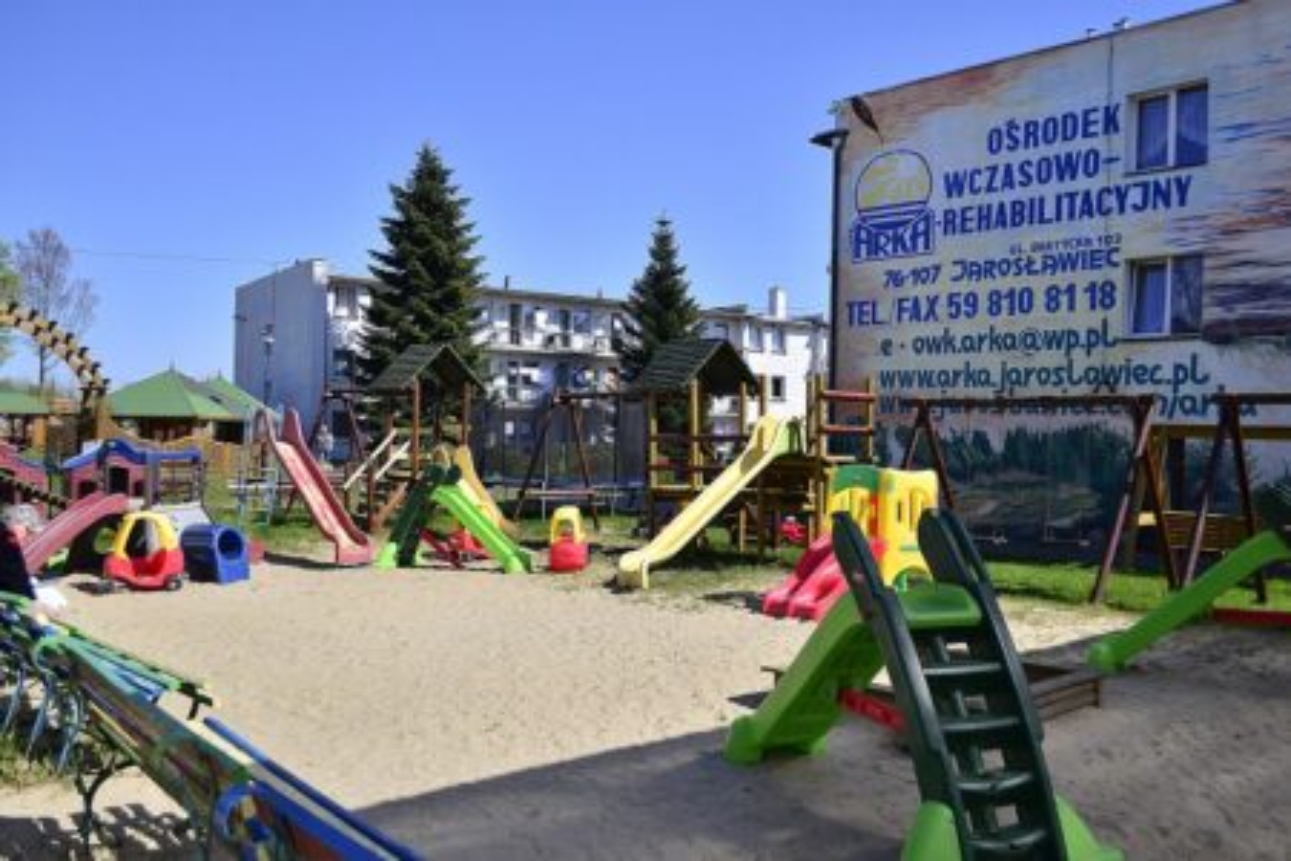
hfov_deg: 67.4
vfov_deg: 47.9
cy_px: 430
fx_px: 968
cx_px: 646
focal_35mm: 27
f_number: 3.5
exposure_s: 1/1250
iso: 100
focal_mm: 18
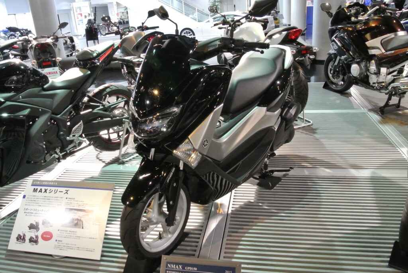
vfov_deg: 48.0
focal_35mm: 27
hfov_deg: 67.3
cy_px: 136
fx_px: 306
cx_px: 204
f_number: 10
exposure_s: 1/6
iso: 1600
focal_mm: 10
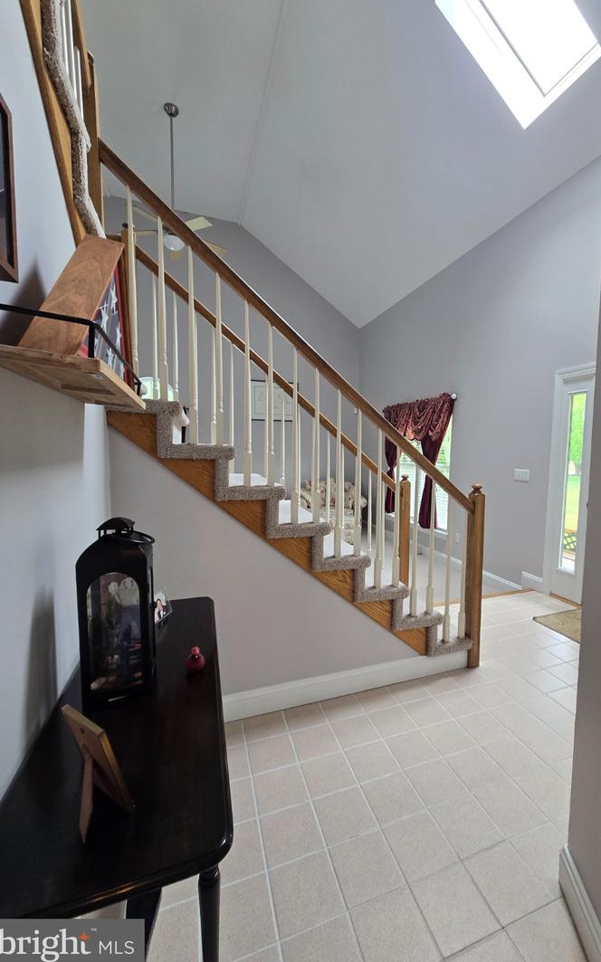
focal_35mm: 14
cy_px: 482
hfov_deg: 78.0
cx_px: 352
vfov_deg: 105.3
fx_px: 367
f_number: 2.2
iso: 50
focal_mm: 2.2
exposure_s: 1/60
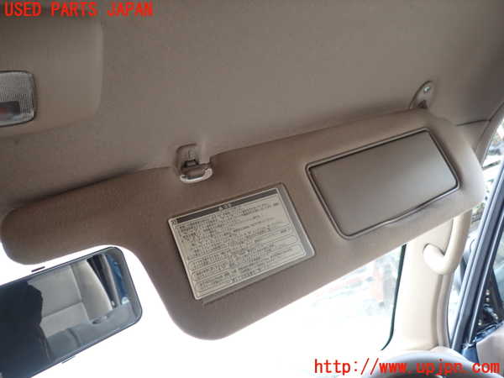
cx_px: 252
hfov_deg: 69.4
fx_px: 364
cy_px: 189
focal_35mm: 25
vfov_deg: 54.9
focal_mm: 4.5
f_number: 2
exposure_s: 1/60
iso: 125
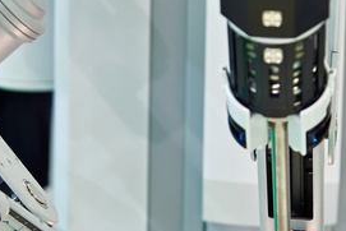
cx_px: 212
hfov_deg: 13.2
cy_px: 197
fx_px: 1490
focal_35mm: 155
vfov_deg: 8.8
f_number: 3.5
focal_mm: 42
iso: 400
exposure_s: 1/40
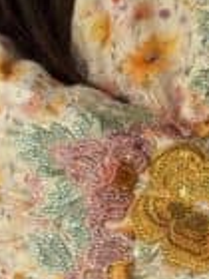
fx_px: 3075
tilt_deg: -31.1
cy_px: 63
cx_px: -32
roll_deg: +0.3
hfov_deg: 3.9
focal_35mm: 382
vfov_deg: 5.2
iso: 50
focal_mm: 16.89
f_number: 2.8
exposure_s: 1/386
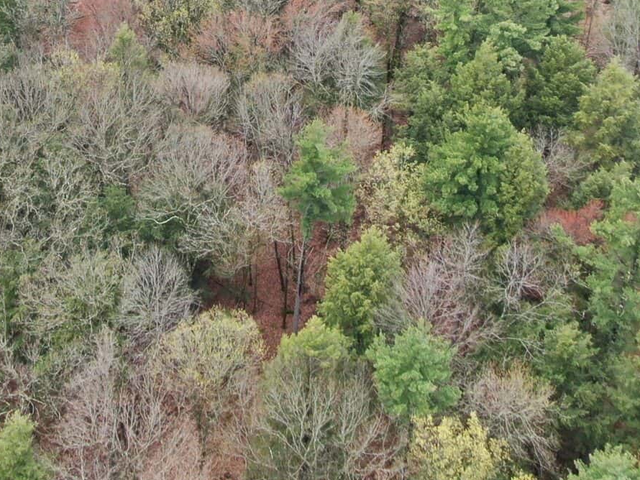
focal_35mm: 69
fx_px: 1276
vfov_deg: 19.9
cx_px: 188
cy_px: -103
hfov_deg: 27.9
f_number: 2.8
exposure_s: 1/120
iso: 100
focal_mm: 4.39
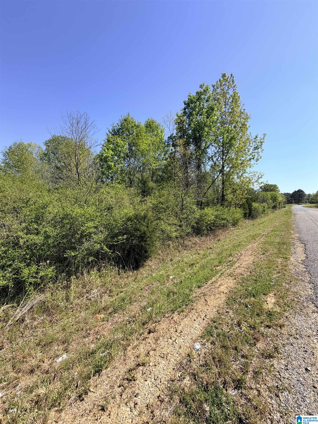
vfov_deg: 102.1
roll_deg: +0.5
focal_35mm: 14
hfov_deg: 85.7
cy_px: 212
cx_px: 159
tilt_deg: +0.0
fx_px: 171
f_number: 2.2
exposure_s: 1/770
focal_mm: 2.22
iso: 32
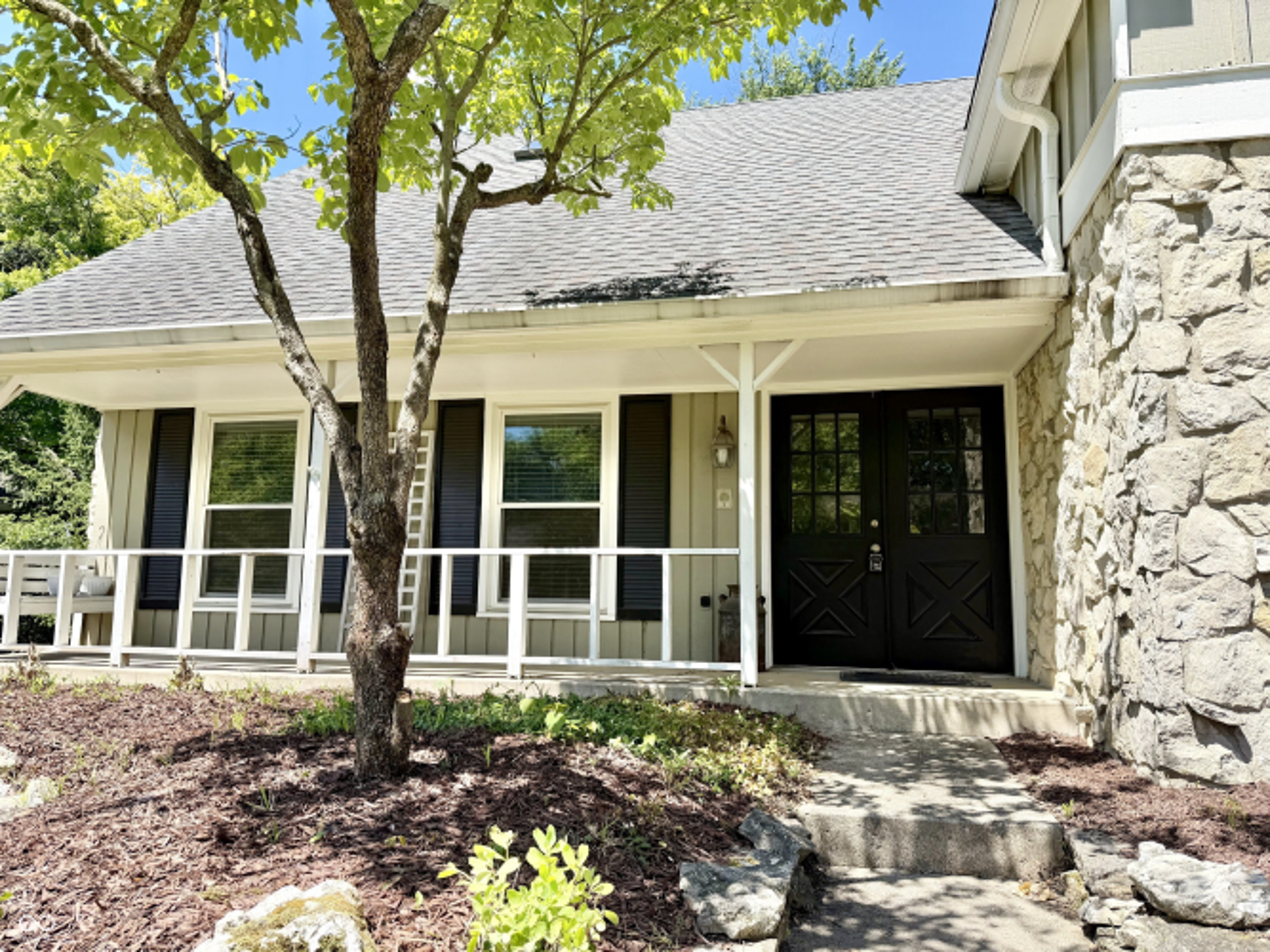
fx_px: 880
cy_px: 476
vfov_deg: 56.8
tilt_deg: +6.8
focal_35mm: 24
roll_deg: -1.0
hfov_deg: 71.6
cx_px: 635
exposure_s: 1/2445
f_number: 1.78
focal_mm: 6.76
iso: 80
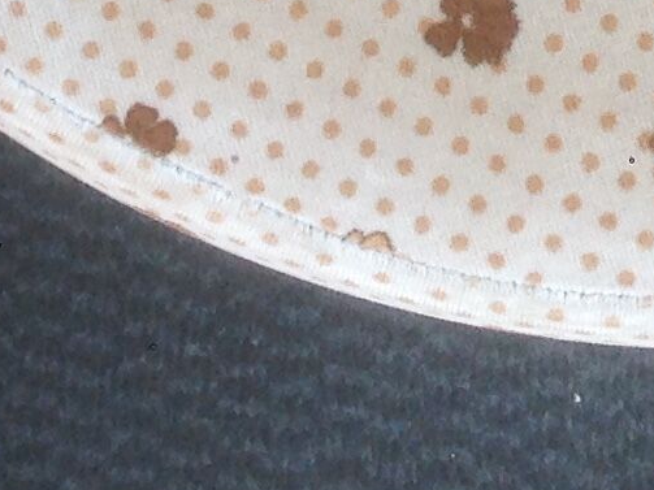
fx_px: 4042
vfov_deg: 6.3
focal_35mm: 214
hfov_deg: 9.2
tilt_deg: -80.6
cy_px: -1027
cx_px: 507
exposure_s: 1/161
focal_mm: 4.12
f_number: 2.4
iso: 50
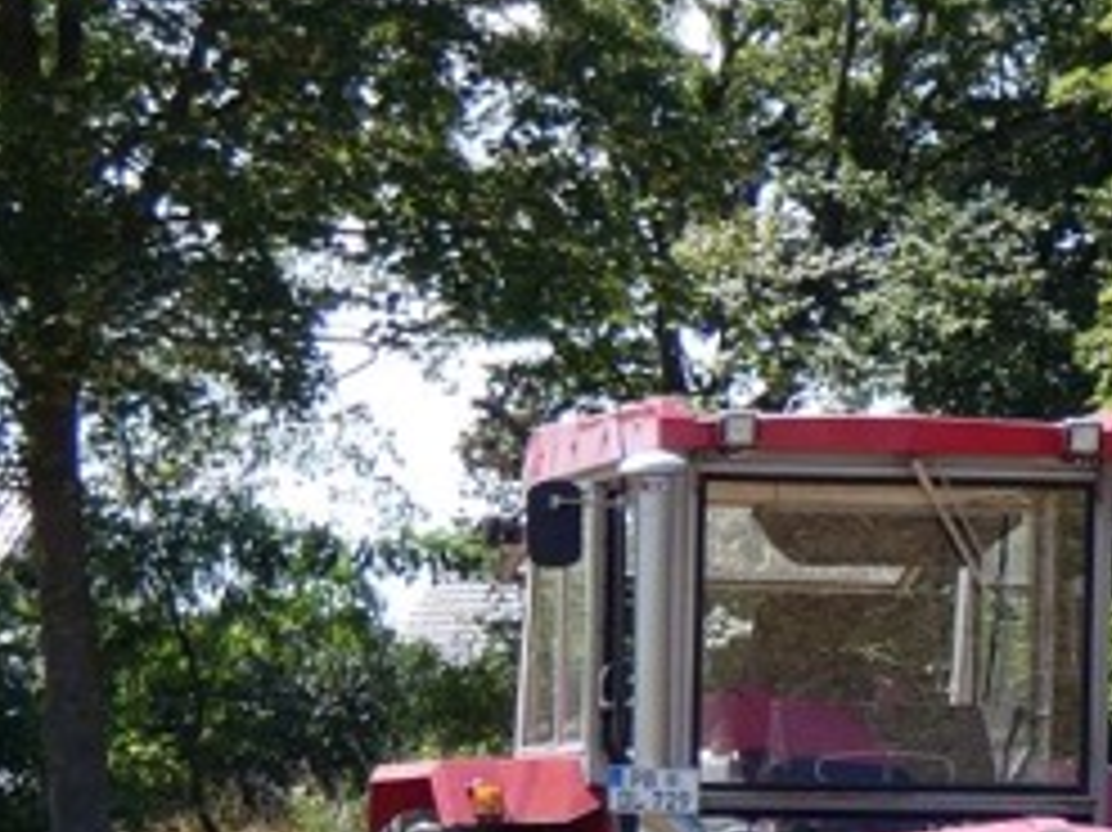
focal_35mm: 282
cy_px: 994
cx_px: 1711
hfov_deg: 6.9
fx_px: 9055
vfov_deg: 5.2
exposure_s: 1/250
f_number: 4.6
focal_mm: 15.6
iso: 80
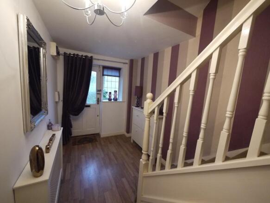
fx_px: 109
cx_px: 135
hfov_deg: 102.1
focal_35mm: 14
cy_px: 102
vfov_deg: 85.7
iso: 800
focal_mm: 7
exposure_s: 1/50
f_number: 4
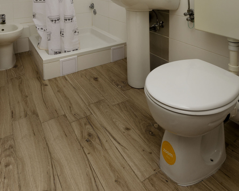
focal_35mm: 27
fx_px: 191
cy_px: -9
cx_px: 116
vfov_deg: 43.6
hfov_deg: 64.0
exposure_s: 1/125
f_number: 8
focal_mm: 10
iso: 100
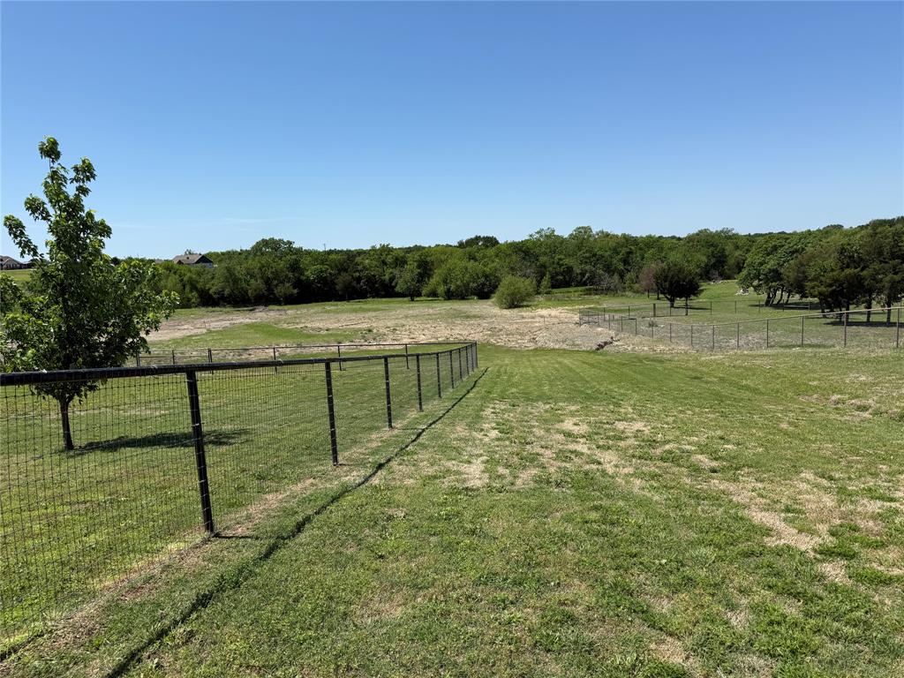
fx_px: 627
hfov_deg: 71.6
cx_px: 452
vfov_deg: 56.8
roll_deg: +2.6
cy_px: 339
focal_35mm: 24
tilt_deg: -7.4
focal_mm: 6.76
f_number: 1.78
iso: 80
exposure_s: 1/5714
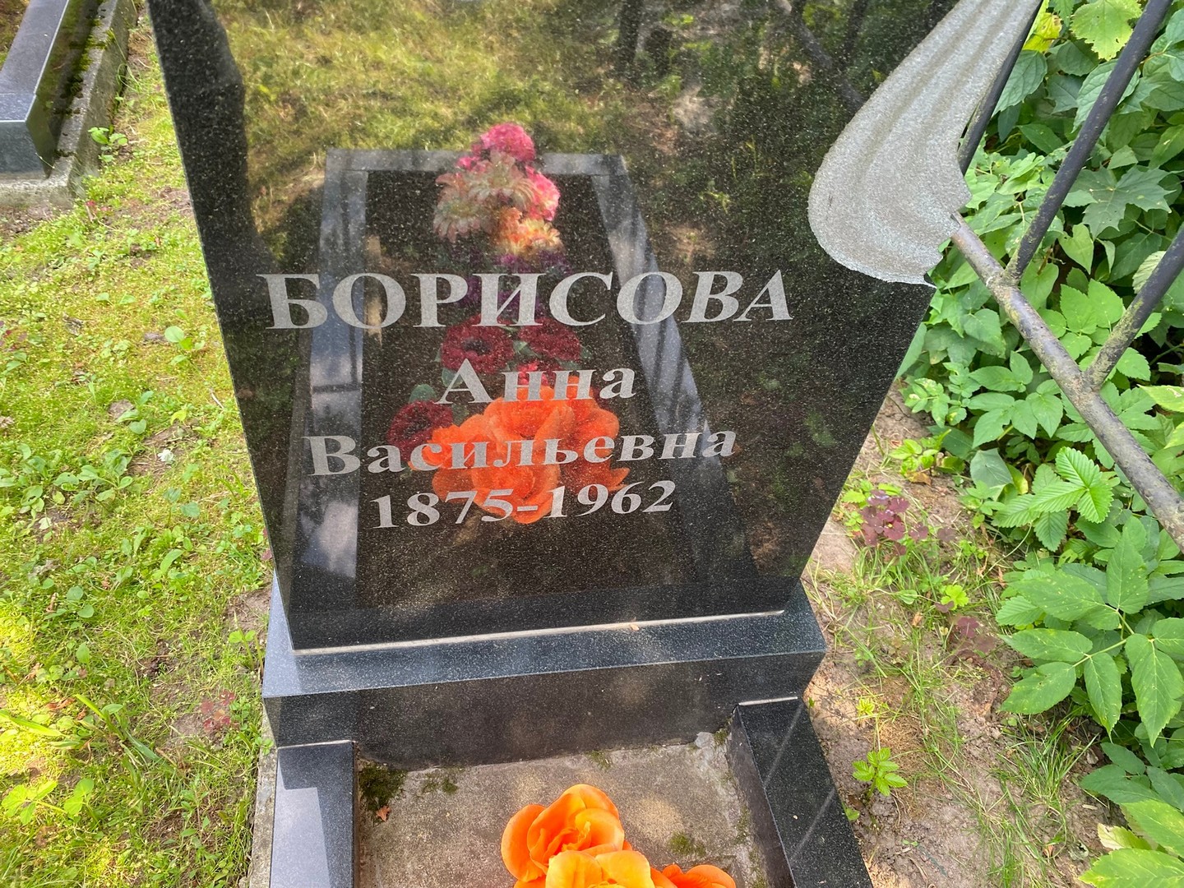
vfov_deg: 53.1
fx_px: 889
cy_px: 444
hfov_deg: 67.3
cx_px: 592
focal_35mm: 26
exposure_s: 1/121
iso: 64
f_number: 1.8
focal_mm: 4.25
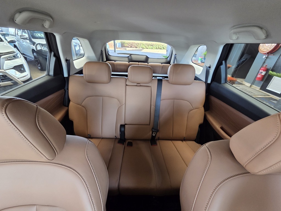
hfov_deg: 106.2
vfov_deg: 89.9
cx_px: 140
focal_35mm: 13
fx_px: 106
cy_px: 106
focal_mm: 2.2
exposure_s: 1/50
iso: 200
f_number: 2.2
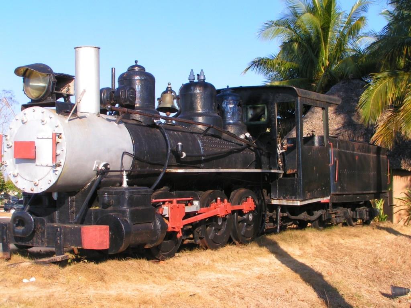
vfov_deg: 29.7
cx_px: 206
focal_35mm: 49
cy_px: 154
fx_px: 582
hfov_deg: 38.9
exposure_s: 1/200
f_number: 5.6
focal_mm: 7.6
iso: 50
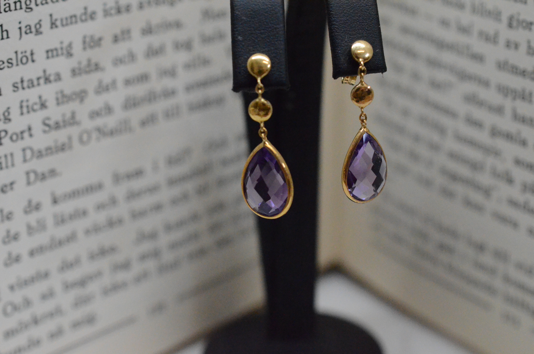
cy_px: 177
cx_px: 267
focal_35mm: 60
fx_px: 888
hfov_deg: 33.5
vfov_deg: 22.5
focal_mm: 40
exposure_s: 1/2500
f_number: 6.3
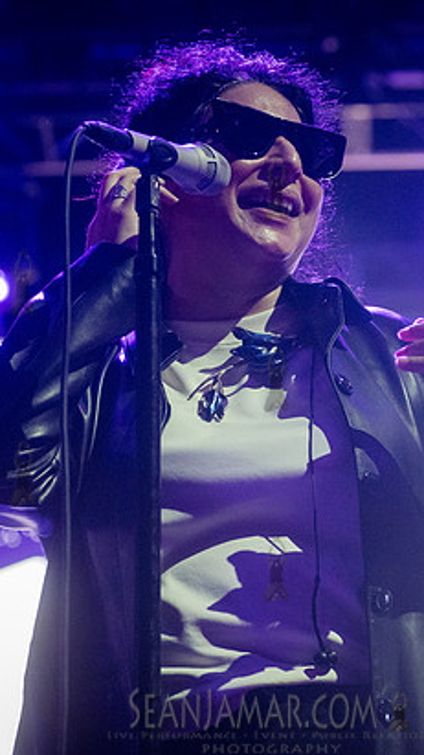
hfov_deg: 8.8
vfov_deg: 15.7
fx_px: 2740
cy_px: 388
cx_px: 329
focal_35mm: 137
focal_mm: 80
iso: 5000
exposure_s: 1/400
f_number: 4
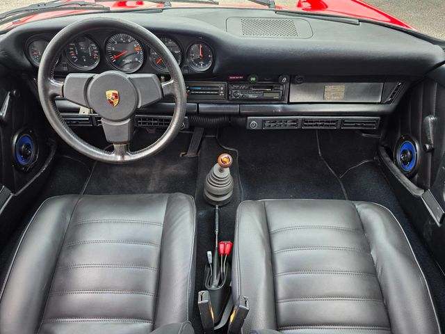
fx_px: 296
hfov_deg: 73.9
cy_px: 167
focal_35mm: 23
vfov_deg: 58.9
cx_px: 222
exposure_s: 1/180
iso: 125
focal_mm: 6.3
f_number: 1.7
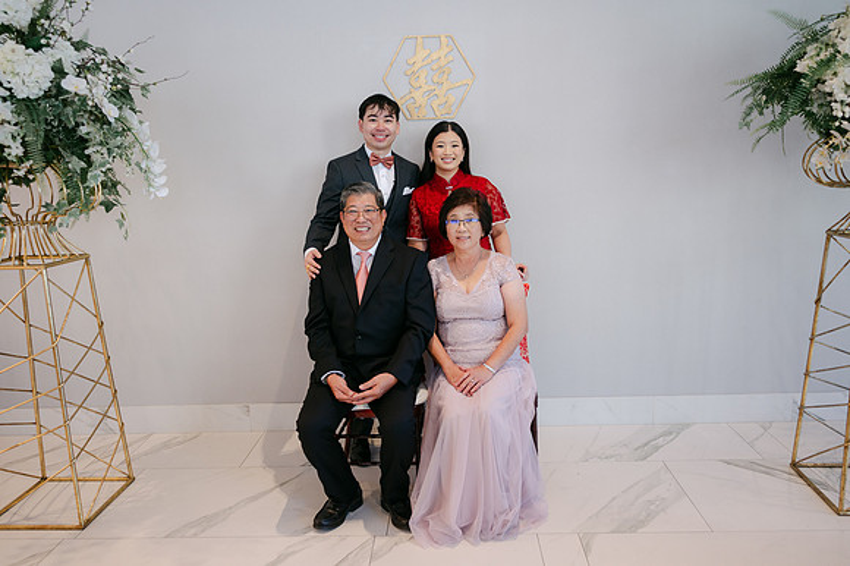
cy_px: 283
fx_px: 661
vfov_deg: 46.4
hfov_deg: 65.5
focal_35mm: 28
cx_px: 425
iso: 800
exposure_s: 1/100
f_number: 4
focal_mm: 28
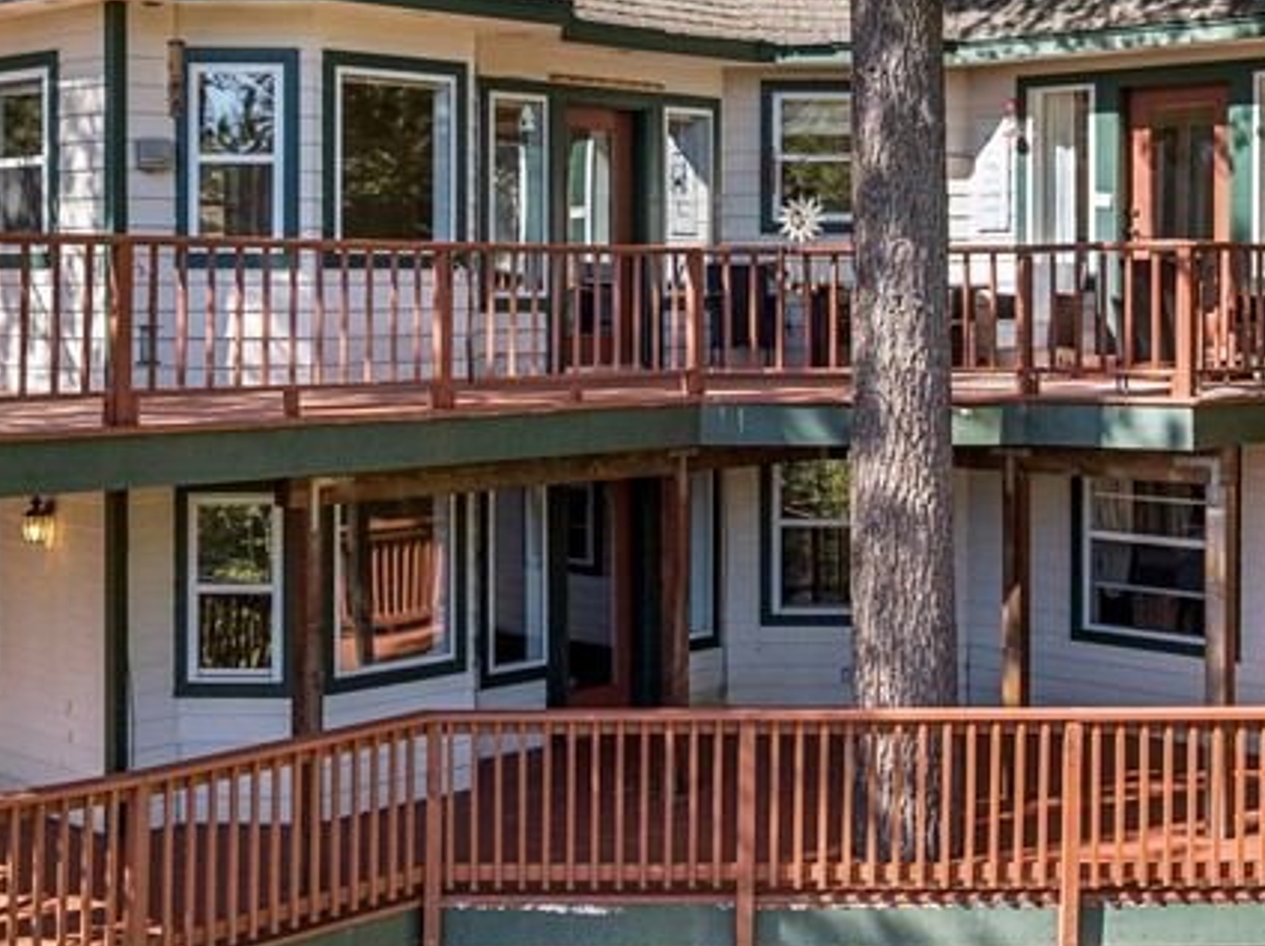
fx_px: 2117
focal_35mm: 58
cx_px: 498
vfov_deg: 24.9
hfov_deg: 33.2
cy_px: 239
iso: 100
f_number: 2.8
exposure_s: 1/20
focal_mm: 12.3
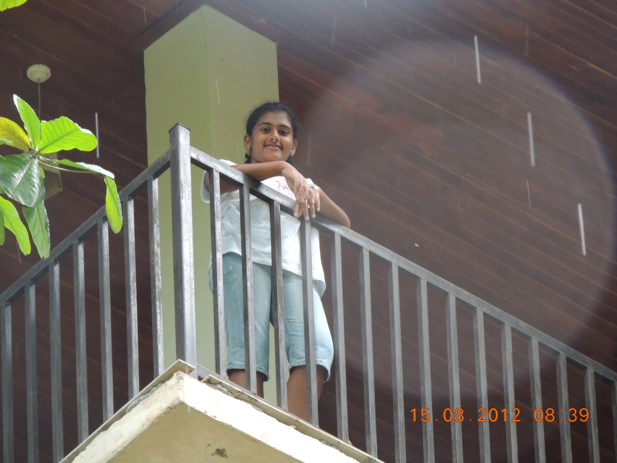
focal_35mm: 400
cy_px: 232
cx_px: 308
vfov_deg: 3.7
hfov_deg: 5.0
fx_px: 7130
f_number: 4.8
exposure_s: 1/60
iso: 640
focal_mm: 71.3
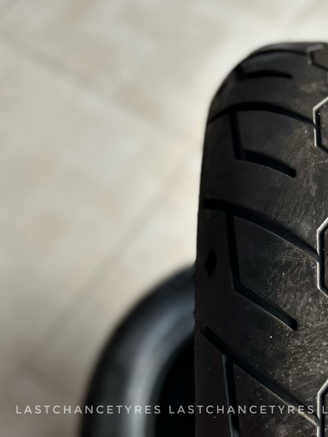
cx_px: 318
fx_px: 657
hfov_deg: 26.7
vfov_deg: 34.4
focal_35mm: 52
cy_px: 409
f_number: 1.5
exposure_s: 1/100
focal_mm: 5.7
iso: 64
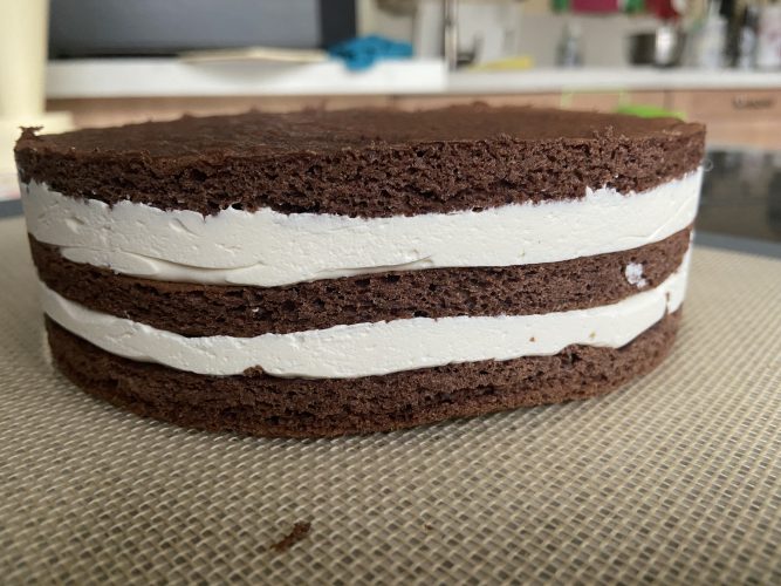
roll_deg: +0.8
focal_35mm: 26
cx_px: 390
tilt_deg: -16.9
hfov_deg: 67.3
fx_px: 587
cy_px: 293
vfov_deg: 53.0
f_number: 1.8
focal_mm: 4.25
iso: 320
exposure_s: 1/60
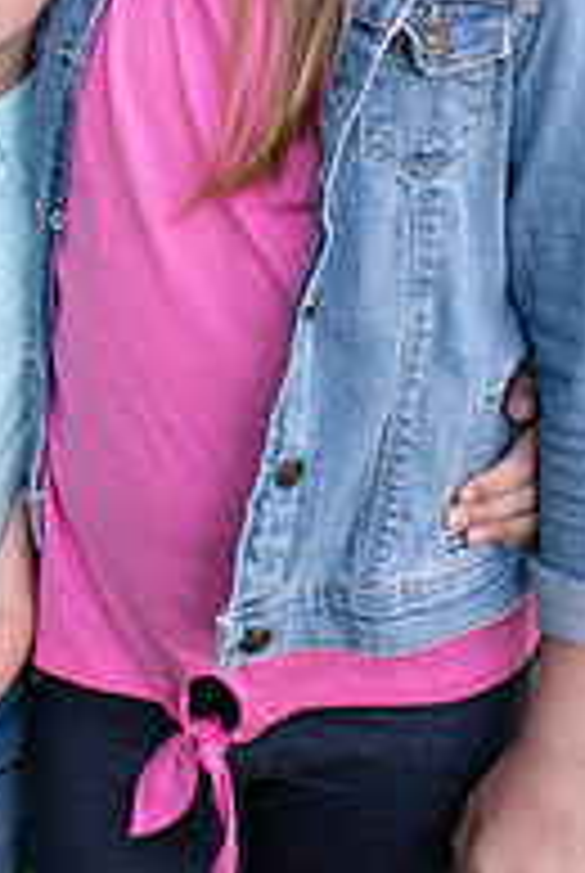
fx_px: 1967
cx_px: -9
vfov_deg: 24.3
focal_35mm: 81
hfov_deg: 16.5
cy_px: 94
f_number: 5.6
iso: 800
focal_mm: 35
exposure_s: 1/200
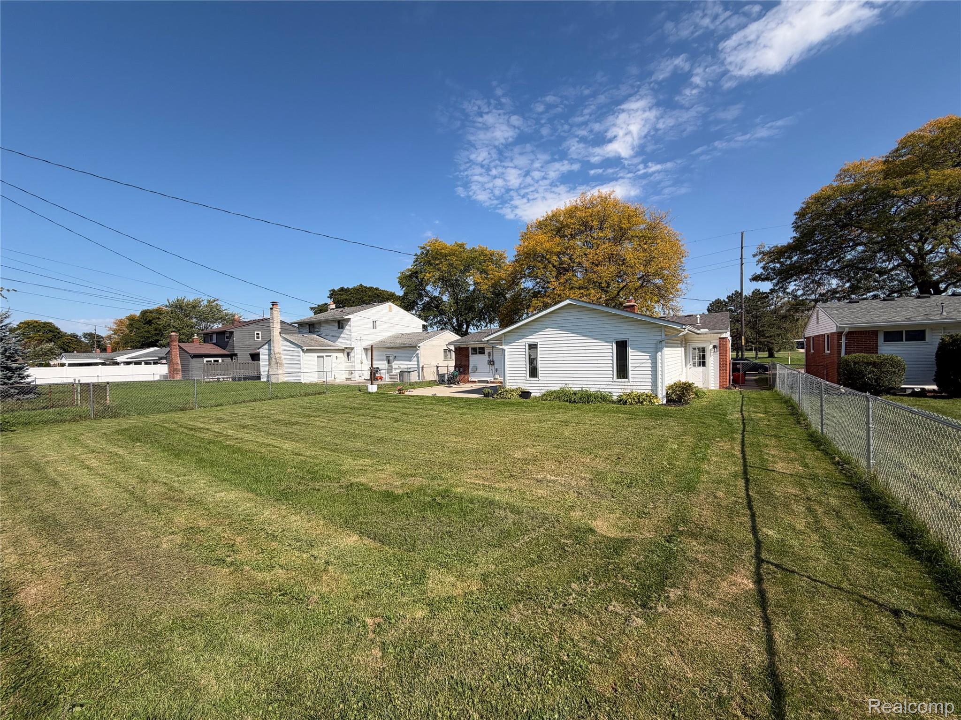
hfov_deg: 102.1
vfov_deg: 85.7
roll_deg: +1.4
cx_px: 480
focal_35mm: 14
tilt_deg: -0.8
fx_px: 389
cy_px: 360
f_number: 2.2
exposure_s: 1/830
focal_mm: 2.22
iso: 20
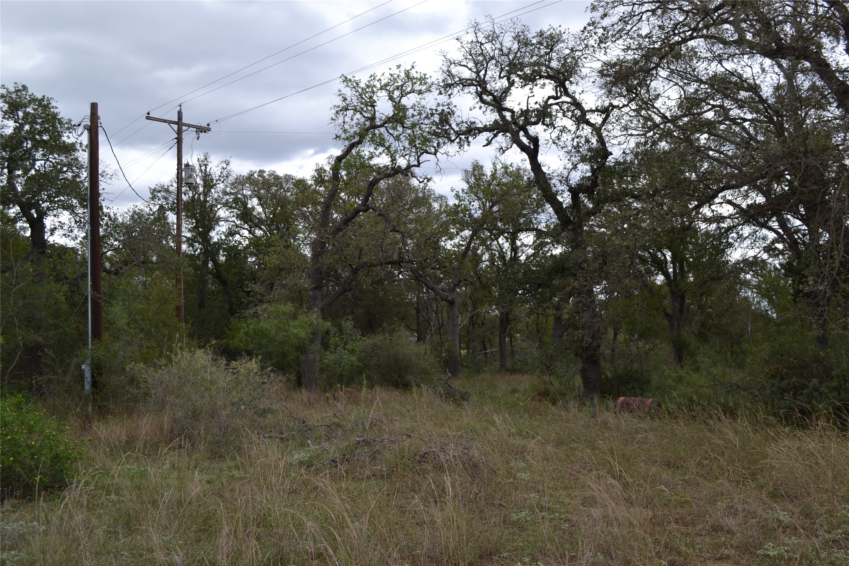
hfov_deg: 53.1
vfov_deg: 36.9
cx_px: 424
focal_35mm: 36
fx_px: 849
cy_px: 283
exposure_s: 1/125
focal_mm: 24
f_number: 5.6
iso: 100
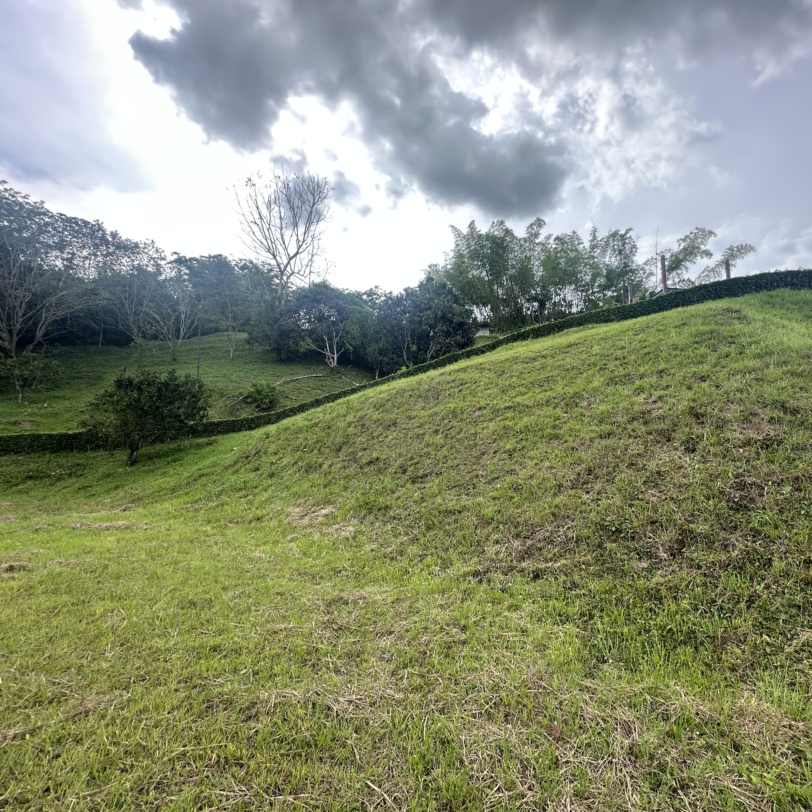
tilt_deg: +7.7
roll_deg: -1.0
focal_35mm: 17
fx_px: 451
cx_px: 479
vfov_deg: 84.0
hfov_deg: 83.1
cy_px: 411
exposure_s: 1/626
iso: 40
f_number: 2.2
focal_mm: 2.22
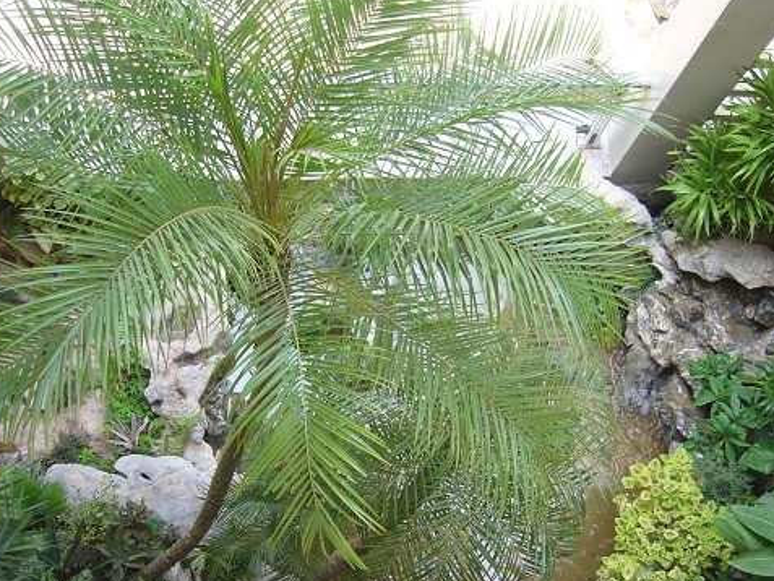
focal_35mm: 44
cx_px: 411
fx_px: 984
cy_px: 357
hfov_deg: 42.9
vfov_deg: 32.8
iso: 80
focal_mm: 5.8
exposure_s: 1/50
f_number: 2.8
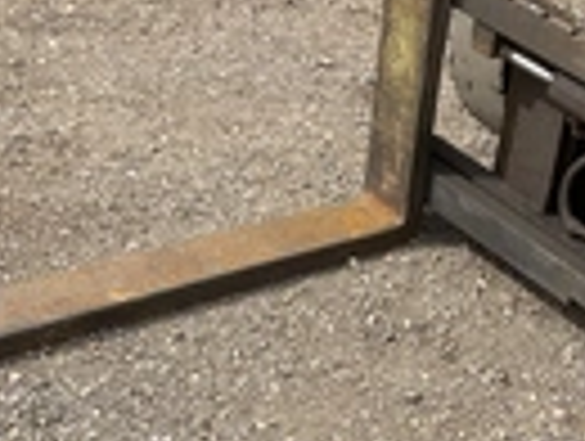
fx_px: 1507
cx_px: 356
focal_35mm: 89
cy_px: 414
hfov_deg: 21.9
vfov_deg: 16.4
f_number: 1.8
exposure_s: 1/1221
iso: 25
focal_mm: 3
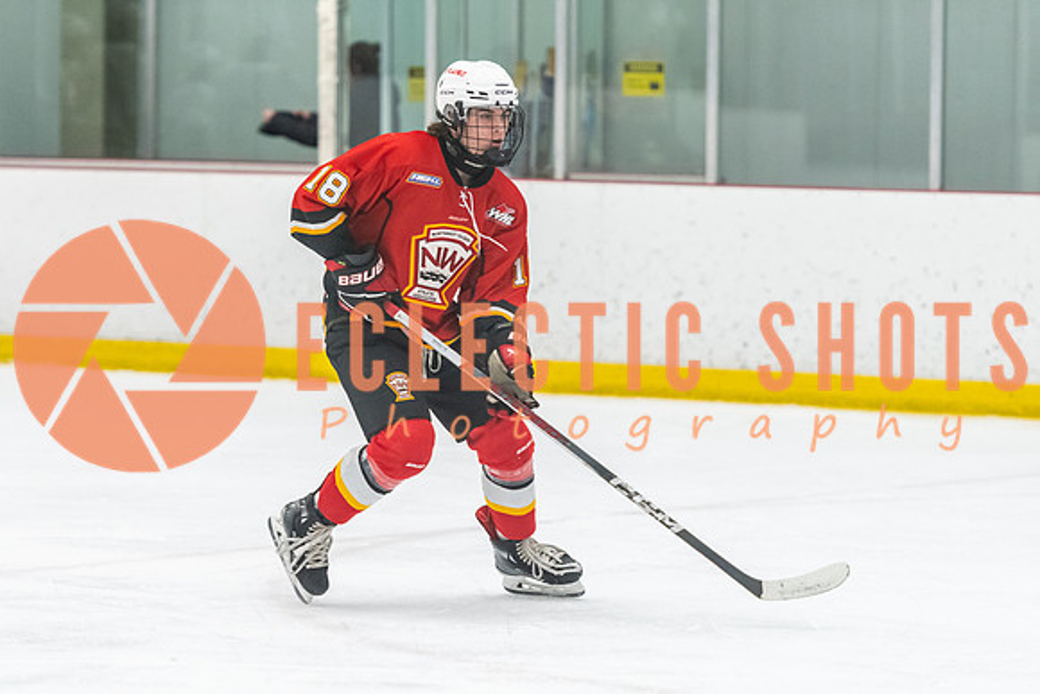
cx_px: 494
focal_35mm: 206
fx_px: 5955
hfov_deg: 10.0
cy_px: 397
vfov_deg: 6.7
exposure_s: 1/800
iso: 3200
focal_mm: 150
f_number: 2.8
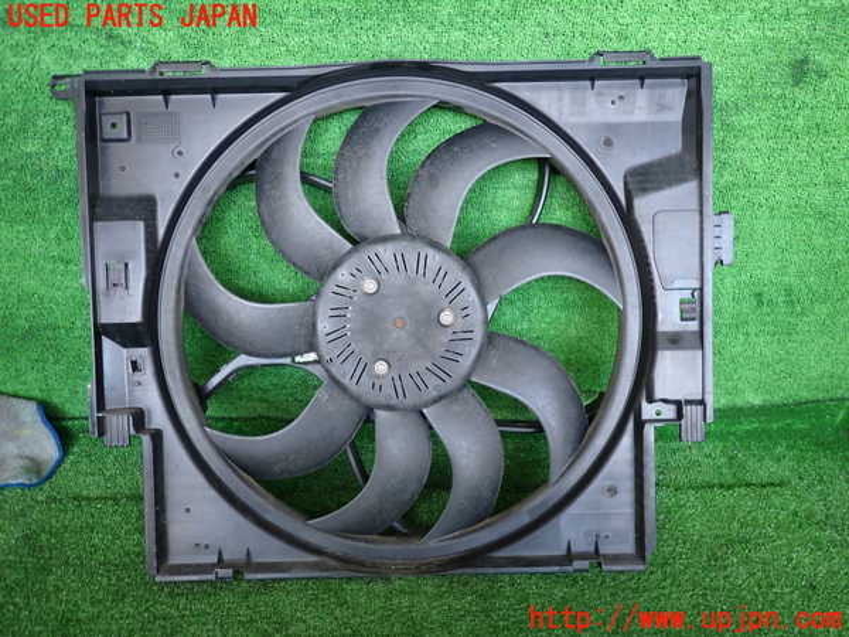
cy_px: 318
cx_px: 424
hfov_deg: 69.4
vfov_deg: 54.9
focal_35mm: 25
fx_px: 613
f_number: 2
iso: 160
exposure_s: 1/60
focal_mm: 4.5
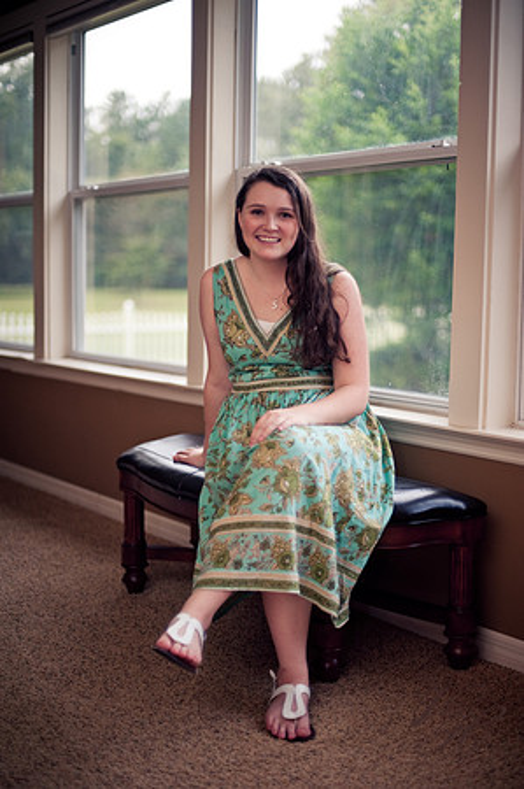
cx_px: 262
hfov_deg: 26.9
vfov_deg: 39.6
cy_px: 394
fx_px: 1094
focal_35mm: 50
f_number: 1.4
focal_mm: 50
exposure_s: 1/100
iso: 200
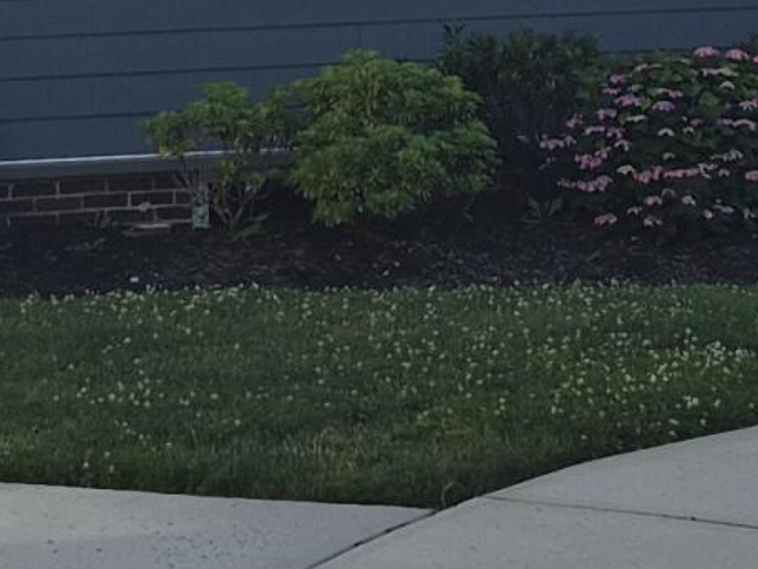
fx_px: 3307
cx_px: 572
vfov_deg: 9.2
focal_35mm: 151
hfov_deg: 13.0
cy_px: -571
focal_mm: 5.4
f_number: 1.8
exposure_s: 1/3128
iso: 80
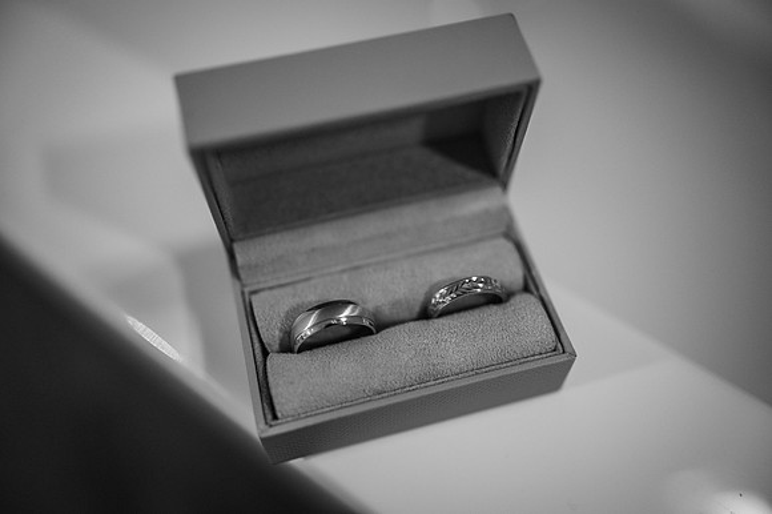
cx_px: 386
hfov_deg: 54.5
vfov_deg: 37.8
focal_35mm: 35
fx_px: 750
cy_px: 257
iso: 640
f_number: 1.8
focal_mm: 35
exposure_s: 1/200
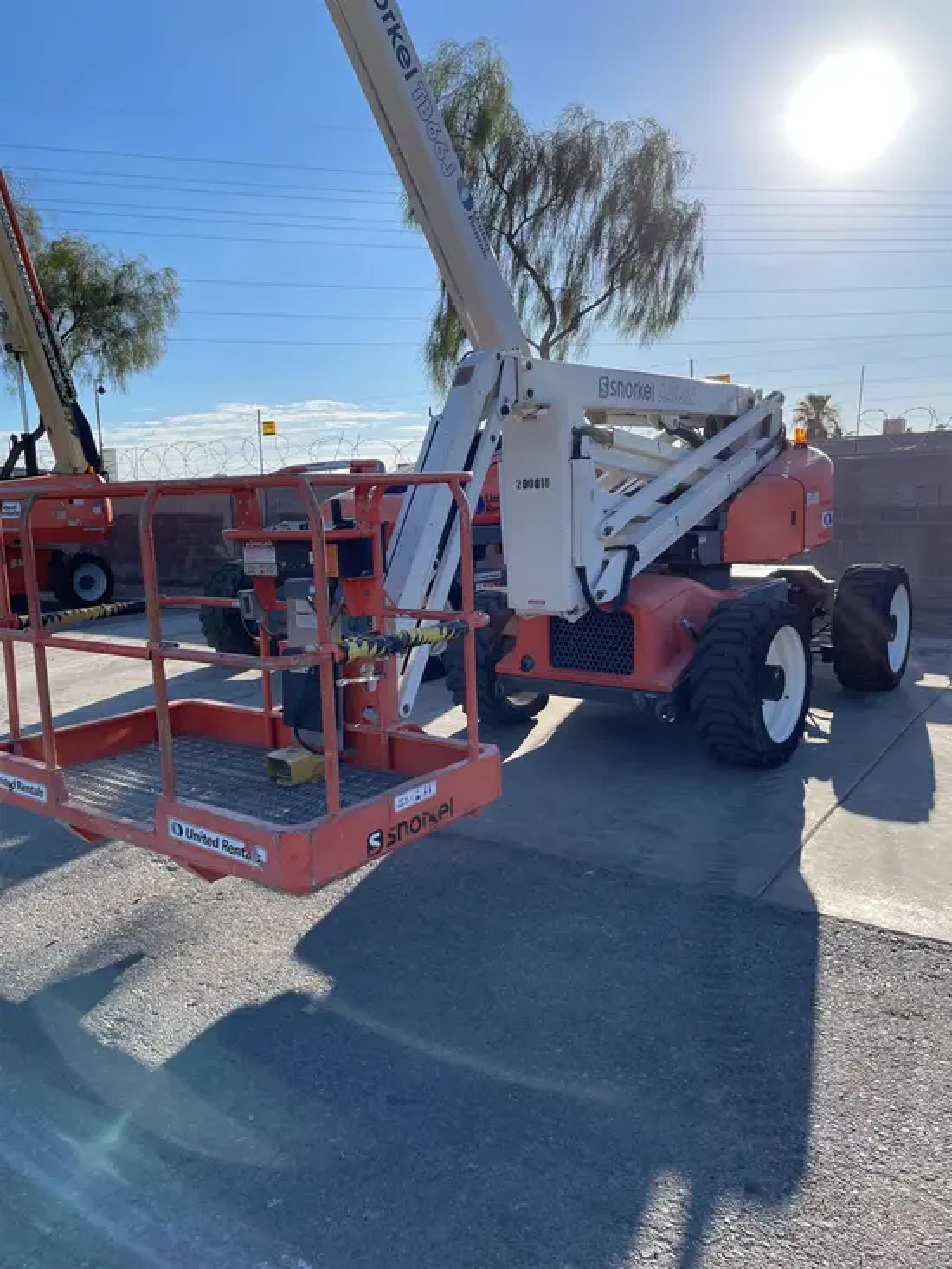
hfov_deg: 53.1
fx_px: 953
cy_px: 634
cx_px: 476
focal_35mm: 26
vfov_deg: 67.3
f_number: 1.6
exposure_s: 1/3300
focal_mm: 4.2
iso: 32
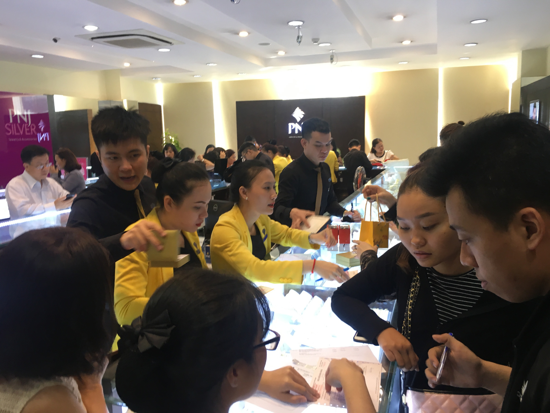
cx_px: 275
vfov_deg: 48.2
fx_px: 461
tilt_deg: -5.7
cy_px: 206
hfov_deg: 61.7
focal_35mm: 29
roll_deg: -1.2
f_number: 2.2
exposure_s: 1/33
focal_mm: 4.15
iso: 80
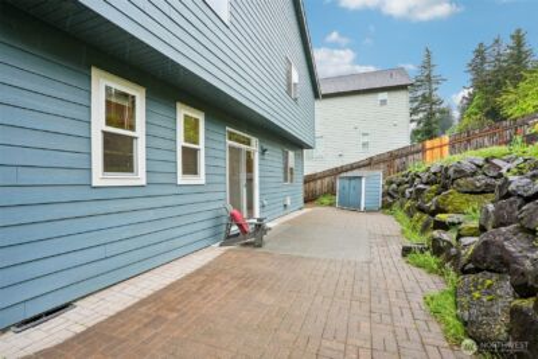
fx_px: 239
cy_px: 180
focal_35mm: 16
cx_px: 269
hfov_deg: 96.7
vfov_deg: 73.8
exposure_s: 1/80
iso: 400
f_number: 8
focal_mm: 16
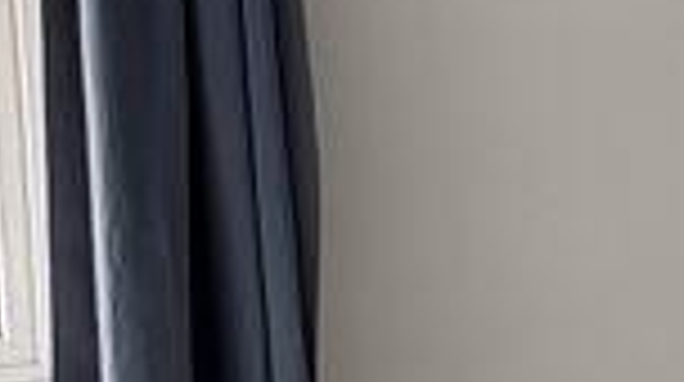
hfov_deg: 19.1
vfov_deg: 11.7
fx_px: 1865
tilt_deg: -6.3
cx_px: 918
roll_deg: +0.6
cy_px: 184
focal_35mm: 103
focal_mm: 2.22
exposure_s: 1/148
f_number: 2.2
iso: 64
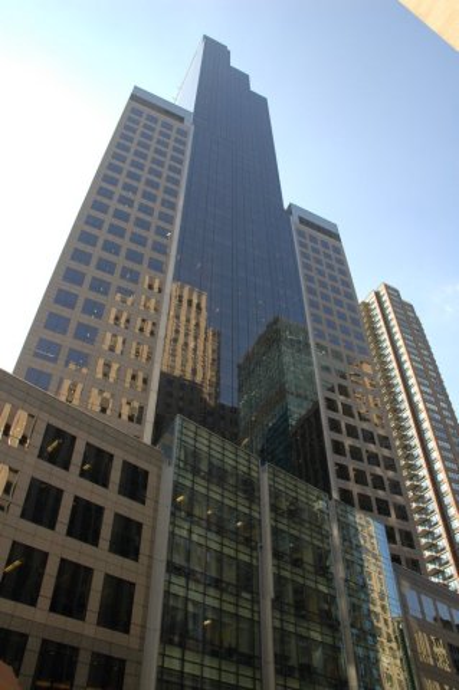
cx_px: 230
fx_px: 517
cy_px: 345
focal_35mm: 27
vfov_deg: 67.4
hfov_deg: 47.8
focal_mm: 18
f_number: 8
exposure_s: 1/125
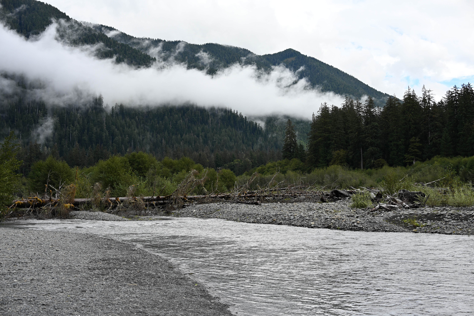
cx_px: 237
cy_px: 158
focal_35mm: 50
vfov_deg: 27.0
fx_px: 658
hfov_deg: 39.6
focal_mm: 50
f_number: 6.3
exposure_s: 1/320
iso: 100
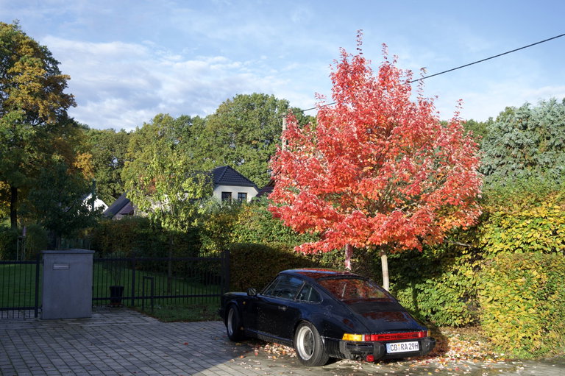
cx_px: 282
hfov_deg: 48.5
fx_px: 627
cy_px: 188
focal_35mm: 40
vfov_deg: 33.4
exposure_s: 1/160
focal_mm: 40
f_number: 6.3
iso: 100
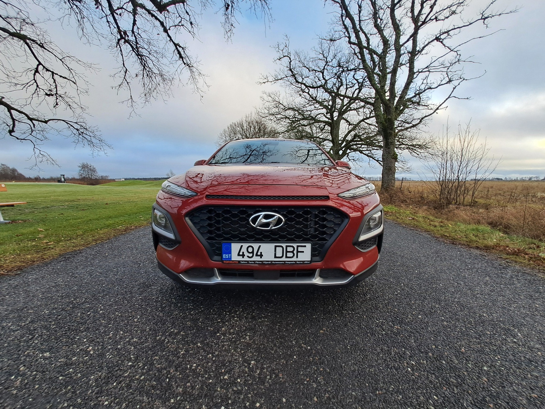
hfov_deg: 106.2
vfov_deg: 89.9
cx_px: 272
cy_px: 204
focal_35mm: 13
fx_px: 205
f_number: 2.2
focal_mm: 1.42
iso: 40
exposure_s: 1/151
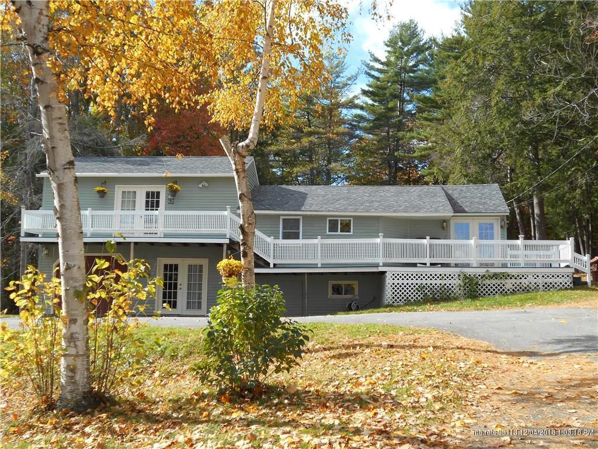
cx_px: 299
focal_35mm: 43
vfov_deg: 33.6
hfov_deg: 43.9
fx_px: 743
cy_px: 224
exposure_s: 1/320
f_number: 4.2
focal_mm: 7.7
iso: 80
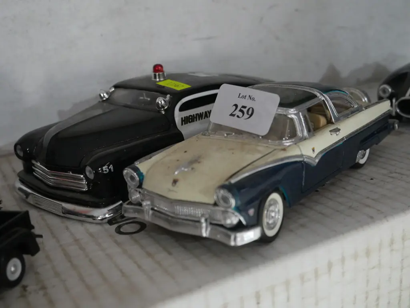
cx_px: 205
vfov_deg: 32.9
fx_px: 521
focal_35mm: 44
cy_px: 154
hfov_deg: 42.9
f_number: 4.7
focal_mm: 22
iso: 3200
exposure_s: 1/60
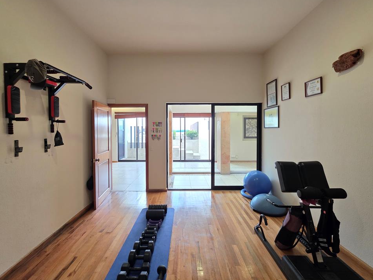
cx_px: 182
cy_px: 134
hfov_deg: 102.1
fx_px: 151
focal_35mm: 14
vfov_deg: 85.6
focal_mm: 2.2
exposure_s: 1/60
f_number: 1.9
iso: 320
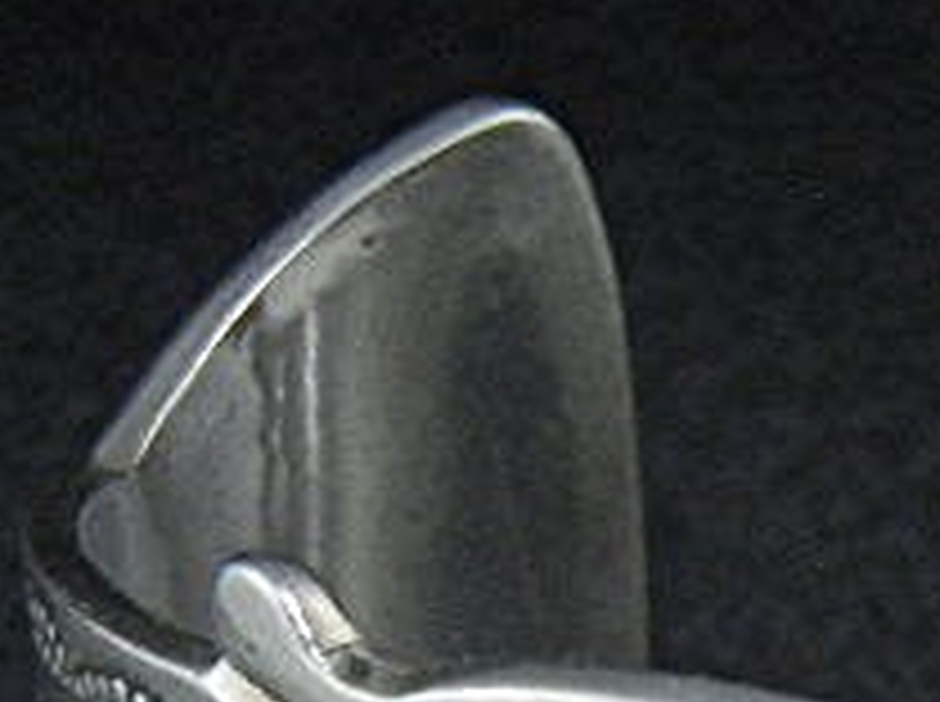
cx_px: 1183
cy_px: 994
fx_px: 4907
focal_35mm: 181
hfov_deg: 10.7
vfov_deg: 8.0
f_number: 8
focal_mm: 10.6
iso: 800
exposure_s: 1/30
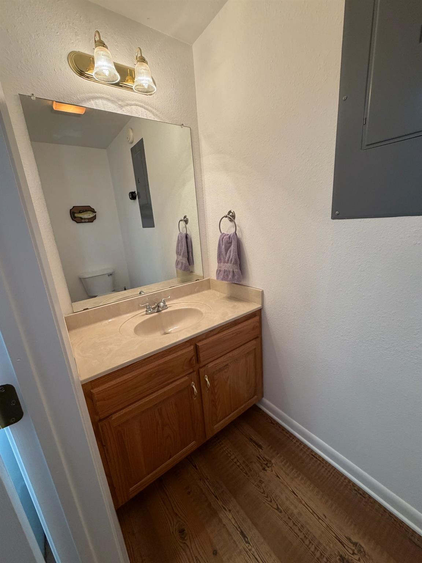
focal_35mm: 14
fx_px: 228
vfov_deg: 102.1
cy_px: 282
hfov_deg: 85.7
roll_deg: +5.0
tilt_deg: -15.3
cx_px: 211
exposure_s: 1/120
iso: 250
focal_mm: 2.22
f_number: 2.2
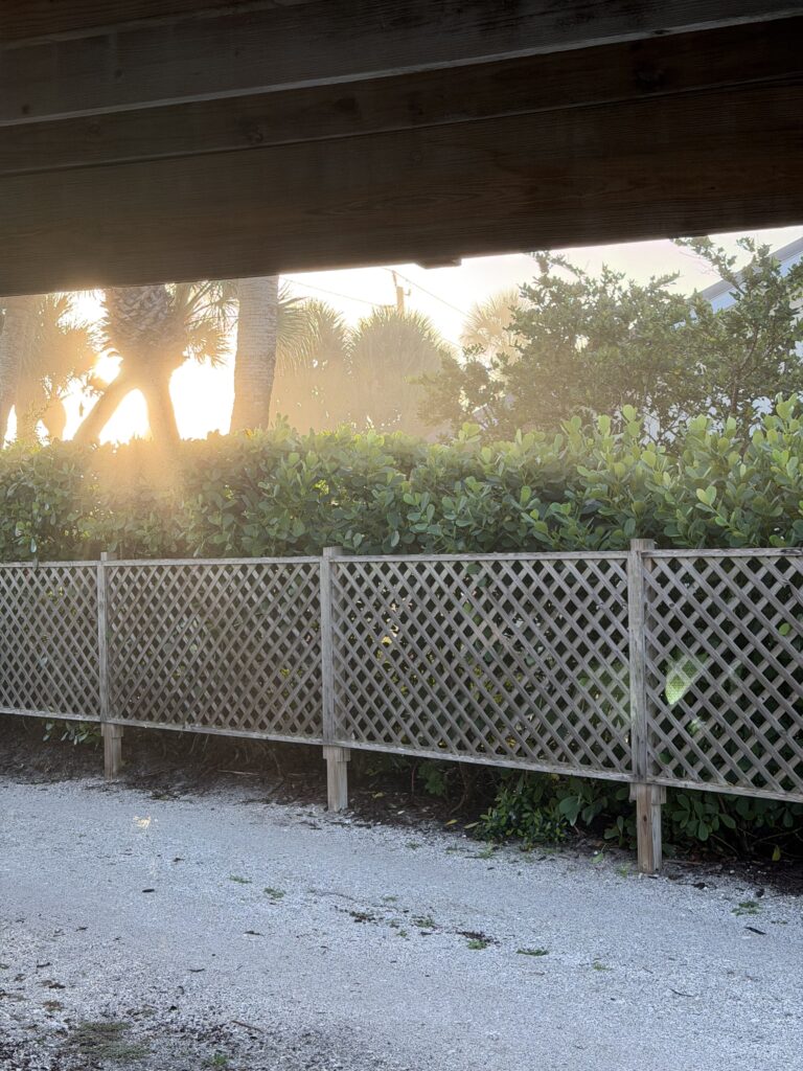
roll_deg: +0.7
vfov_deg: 39.7
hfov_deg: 30.3
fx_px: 1485
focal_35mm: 48
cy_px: 536
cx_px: 402
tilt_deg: +1.5
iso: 80
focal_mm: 6.76
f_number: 1.78
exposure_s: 1/469
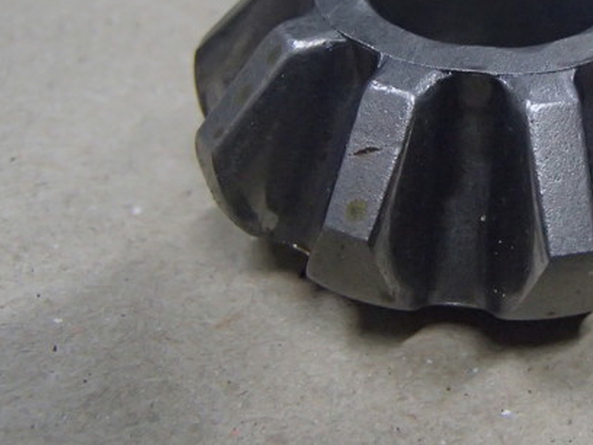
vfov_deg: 25.0
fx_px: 994
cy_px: 120
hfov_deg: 32.5
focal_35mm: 58
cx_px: 461
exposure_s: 1/40
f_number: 4.7
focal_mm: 6.64
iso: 1000
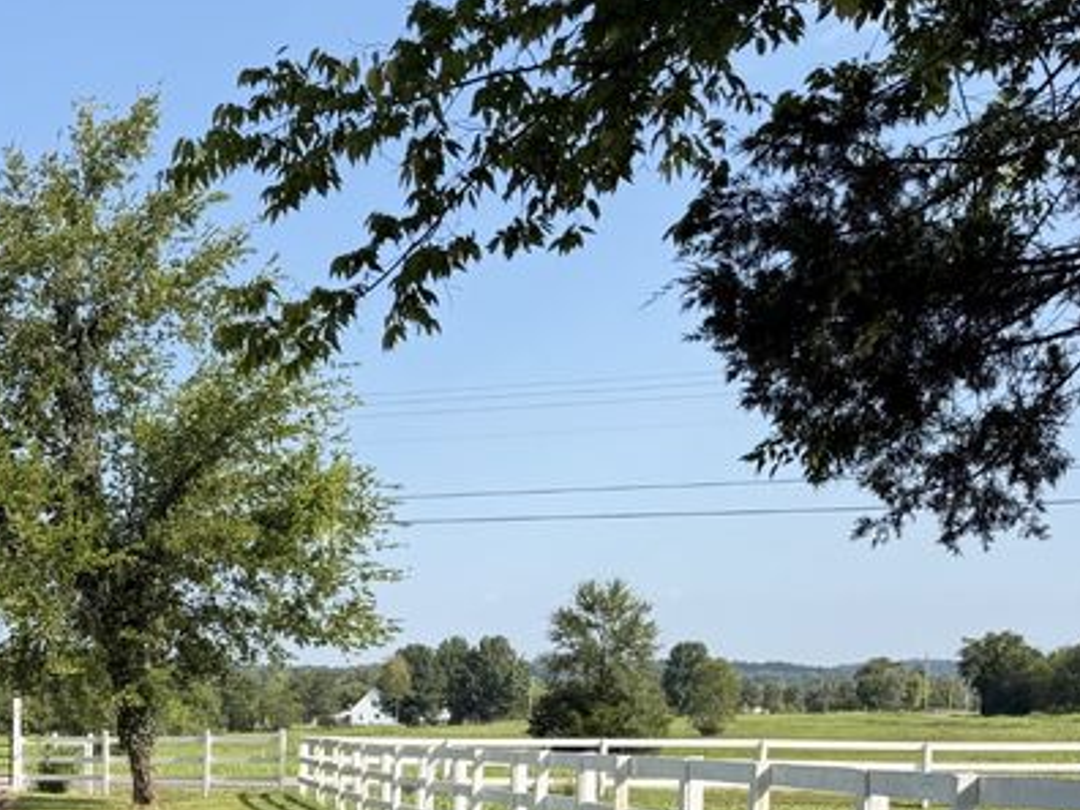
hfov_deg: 27.9
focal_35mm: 62
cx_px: -169
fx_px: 1934
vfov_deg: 22.3
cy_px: 889
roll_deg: +0.6
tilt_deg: -4.7
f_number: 1.78
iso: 80
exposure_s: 1/2703
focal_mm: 6.76
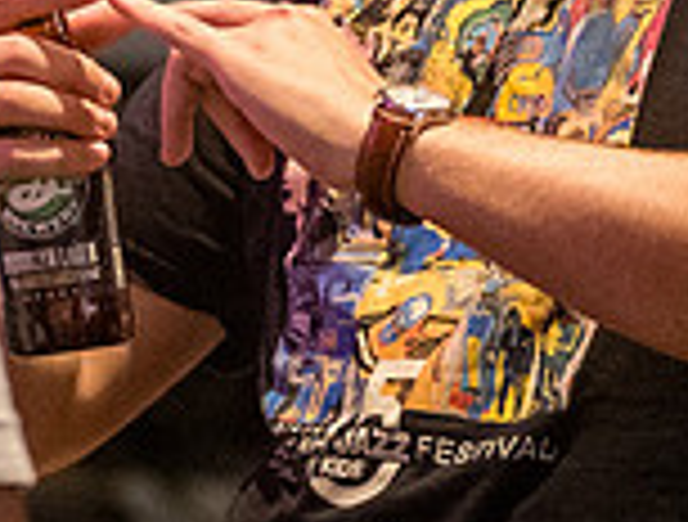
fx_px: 10895
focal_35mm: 546
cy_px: -232
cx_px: 95
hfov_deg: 3.6
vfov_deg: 2.7
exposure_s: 1/320
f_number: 3.5
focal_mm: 105
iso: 6400
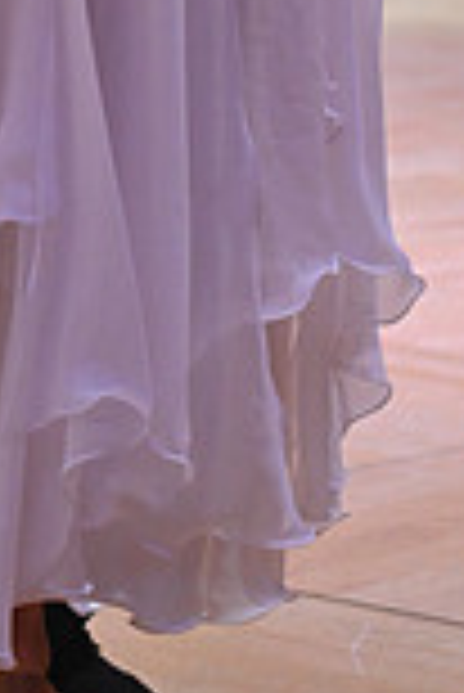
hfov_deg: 5.2
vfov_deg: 7.6
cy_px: -423
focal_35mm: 263
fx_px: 5073
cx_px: -327
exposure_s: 1/250
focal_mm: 70
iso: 2000
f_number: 4
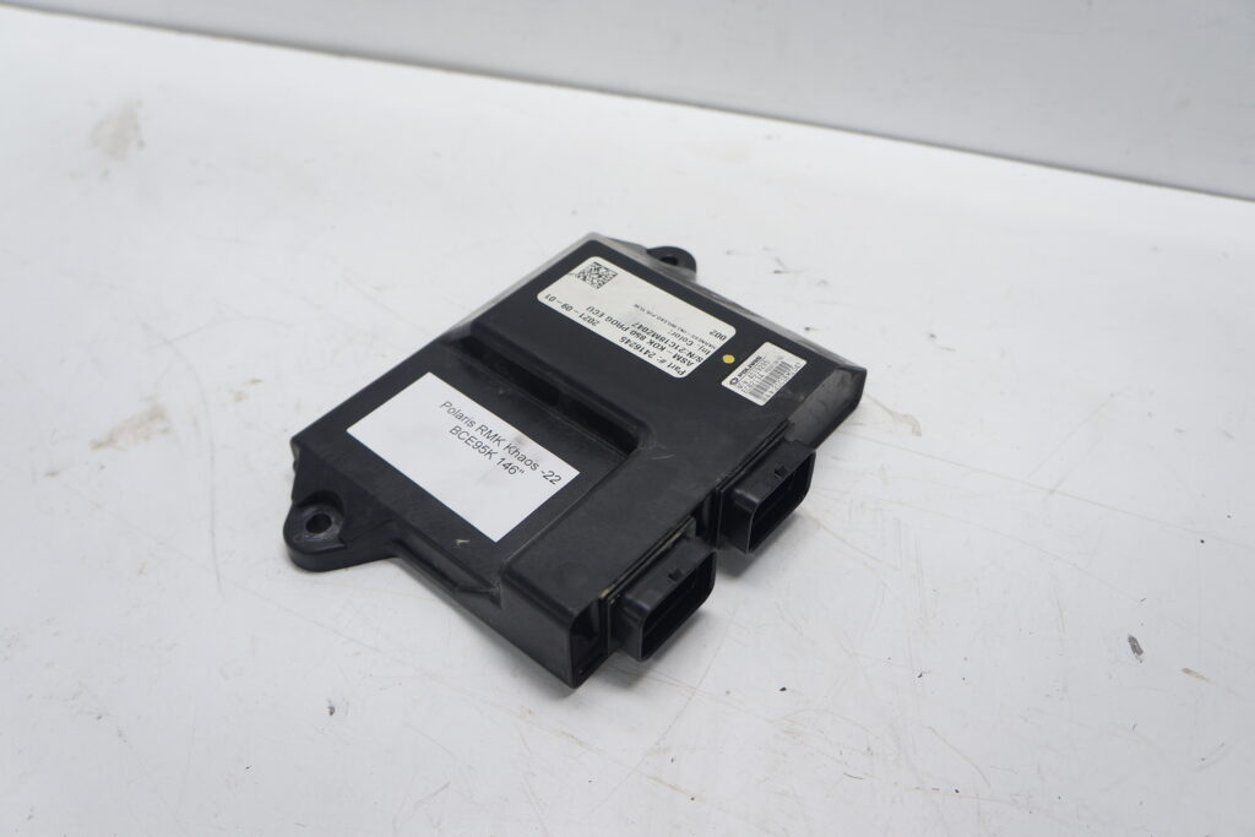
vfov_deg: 43.6
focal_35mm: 30
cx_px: 628
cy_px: 418
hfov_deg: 61.9
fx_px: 1046
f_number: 4
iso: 160
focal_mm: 20
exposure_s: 1/60
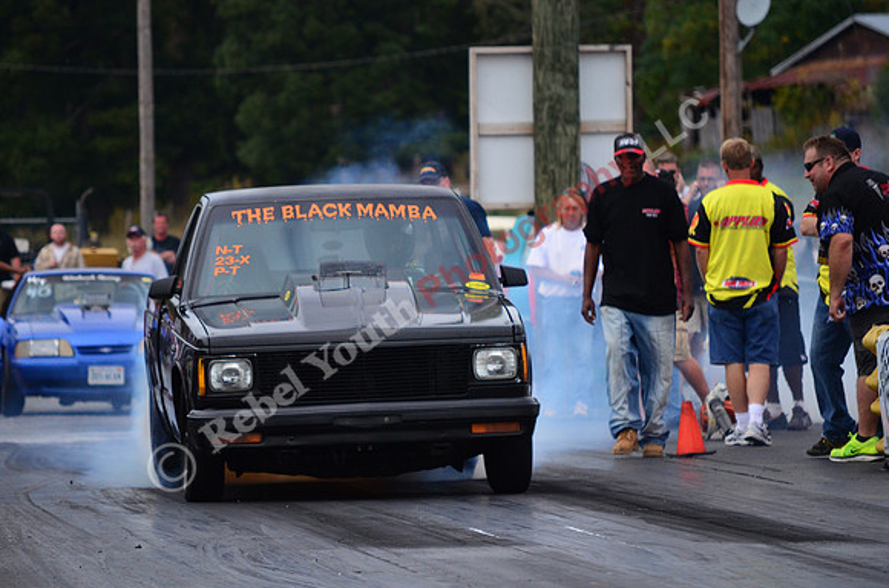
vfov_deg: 4.6
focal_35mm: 300
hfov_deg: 6.9
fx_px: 7392
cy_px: 294
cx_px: 444
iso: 1000
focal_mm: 200
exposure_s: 1/1600
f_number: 5.6
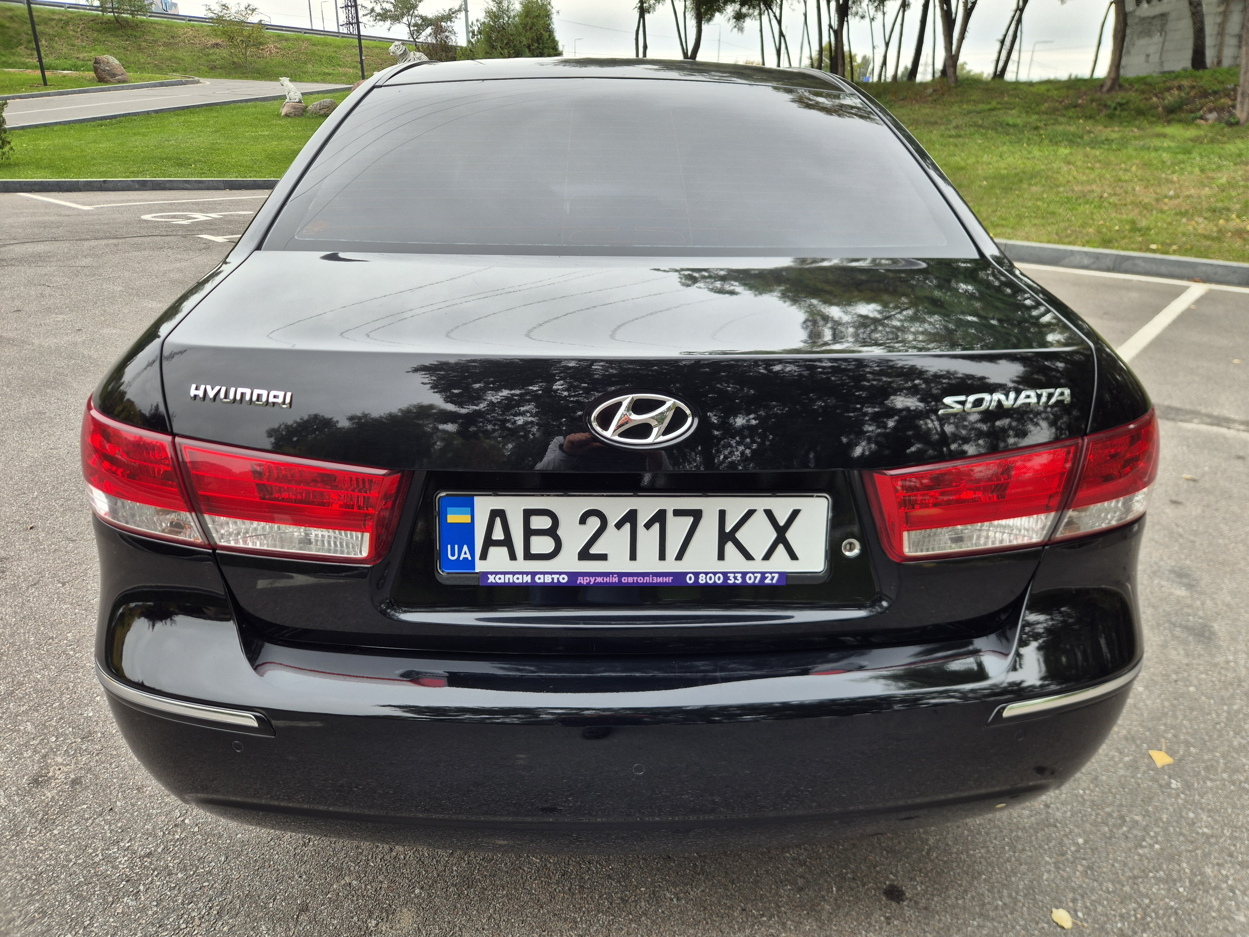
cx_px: 624
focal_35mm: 23
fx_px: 830
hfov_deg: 73.9
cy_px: 468
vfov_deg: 58.9
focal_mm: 5.4
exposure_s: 1/221
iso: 25
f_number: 1.8
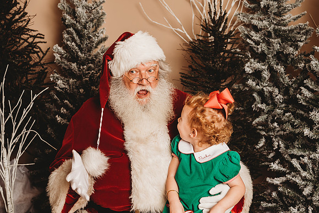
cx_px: 160
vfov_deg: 23.4
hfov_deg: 34.5
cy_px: 106
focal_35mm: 58
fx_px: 514
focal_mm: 58
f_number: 4
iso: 100
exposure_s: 1/160
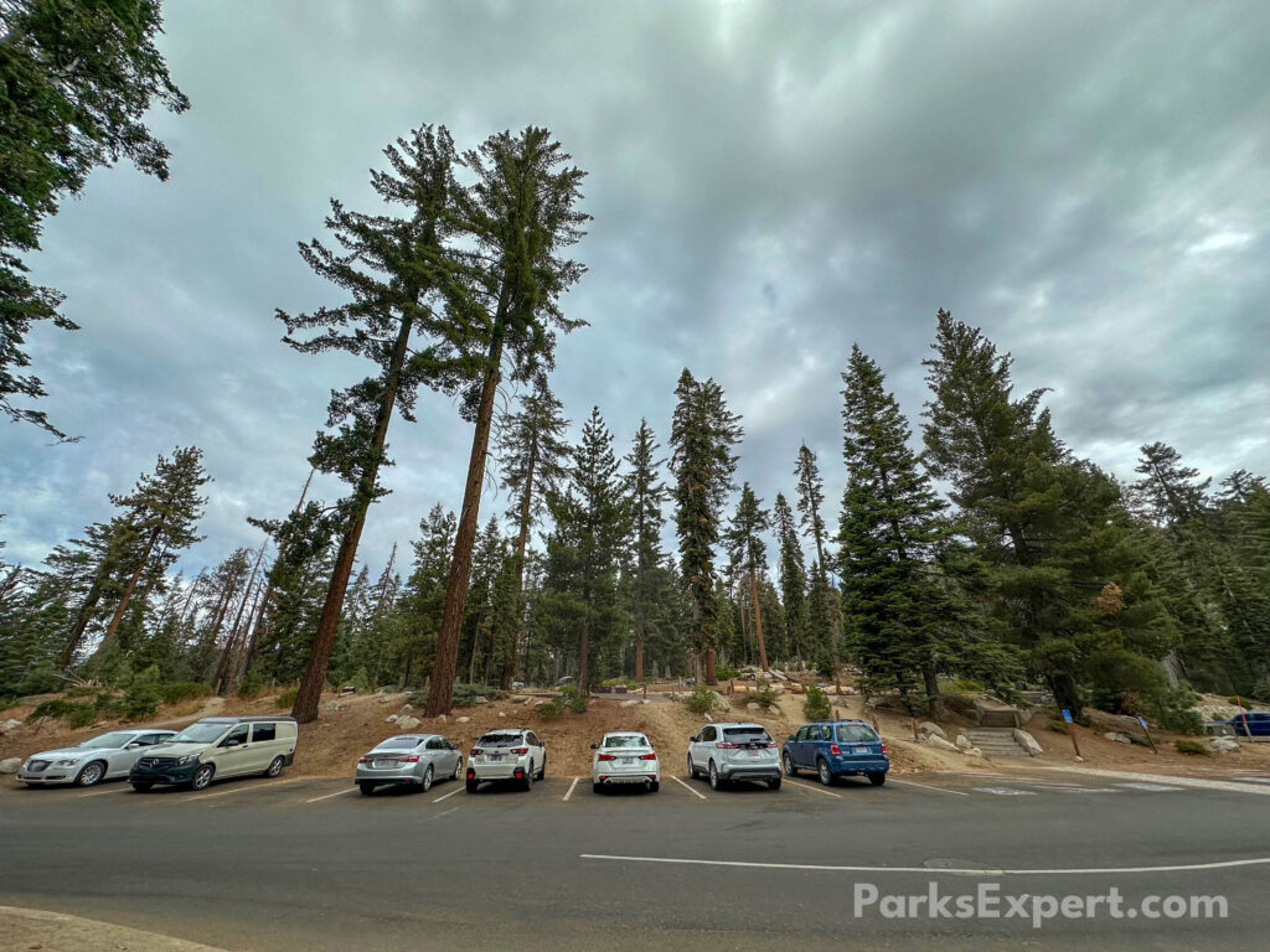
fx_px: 514
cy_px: 476
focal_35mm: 14
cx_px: 635
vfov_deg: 85.7
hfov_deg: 102.1
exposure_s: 1/1500
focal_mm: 2.22
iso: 50
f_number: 2.2
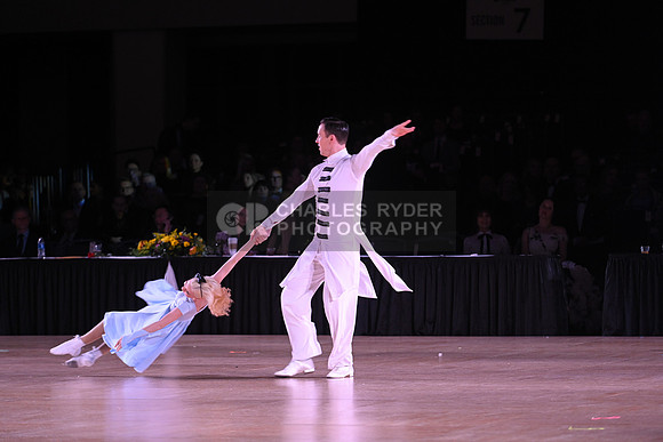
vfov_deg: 7.4
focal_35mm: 185
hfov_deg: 11.1
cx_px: 332
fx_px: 3408
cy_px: 221
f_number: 4
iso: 1600
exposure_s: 1/200
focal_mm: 185
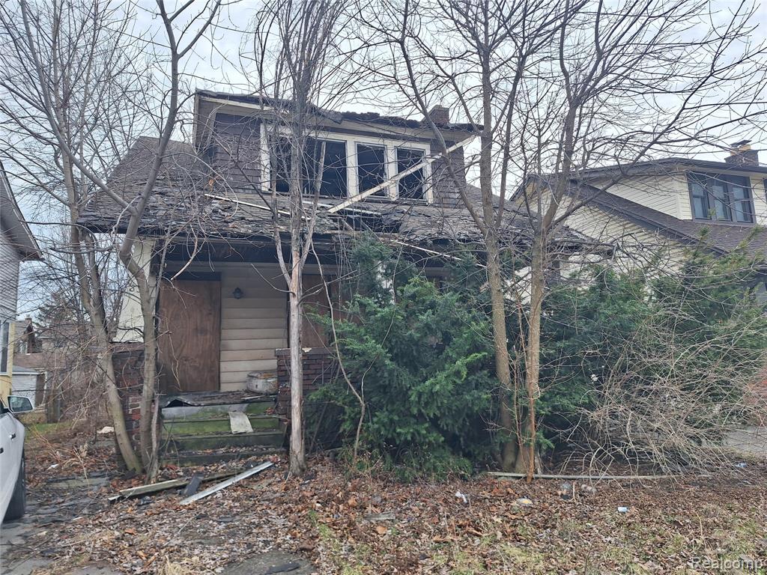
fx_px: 510
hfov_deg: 73.9
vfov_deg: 58.9
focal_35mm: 23
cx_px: 384
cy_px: 288
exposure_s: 1/1546
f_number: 1.8
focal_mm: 5.54
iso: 40
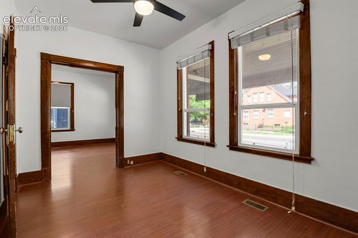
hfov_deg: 93.3
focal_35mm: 17
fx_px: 169
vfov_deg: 70.4
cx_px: 179
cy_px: 119
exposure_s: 1/20
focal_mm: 17
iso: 3600
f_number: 8
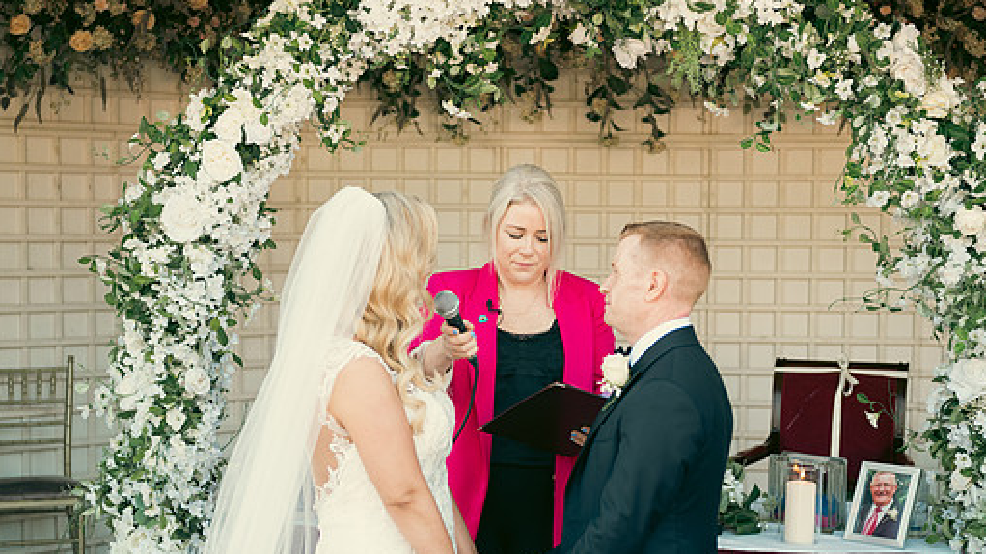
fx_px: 1803
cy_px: 366
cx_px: 507
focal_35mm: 69
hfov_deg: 30.6
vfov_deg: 17.4
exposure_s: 1/250
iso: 320
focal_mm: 58
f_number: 3.5
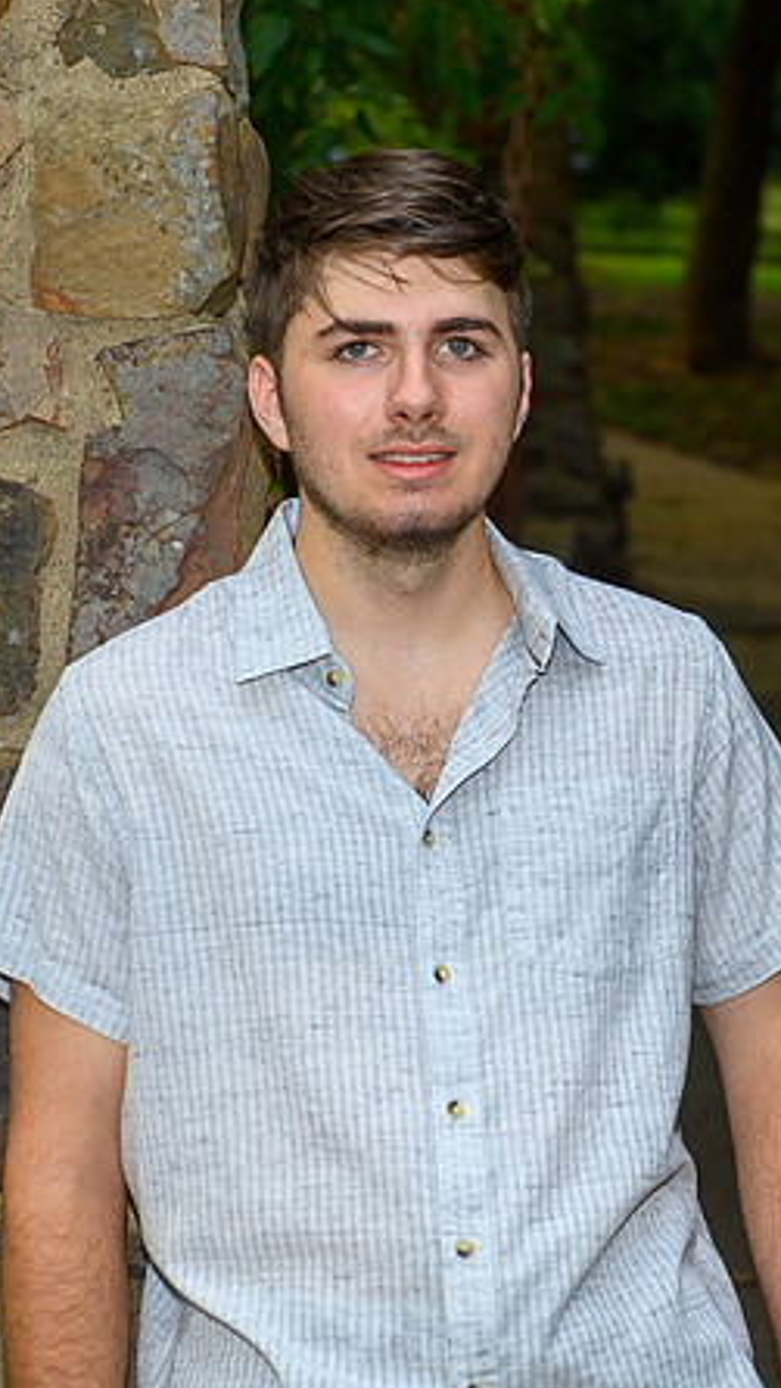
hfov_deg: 9.3
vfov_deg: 16.4
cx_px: 391
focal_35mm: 131
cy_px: 643
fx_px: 4821
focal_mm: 70
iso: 200
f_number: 5
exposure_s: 1/80
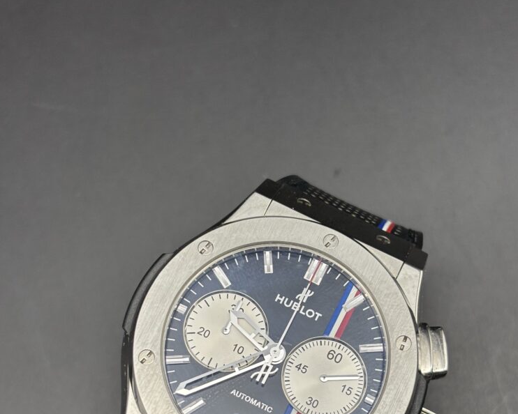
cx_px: 262
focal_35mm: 70
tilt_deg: -72.8
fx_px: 1073
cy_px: 319
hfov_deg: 27.1
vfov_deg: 21.6
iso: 50
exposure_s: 1/104
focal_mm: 5.96
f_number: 1.6
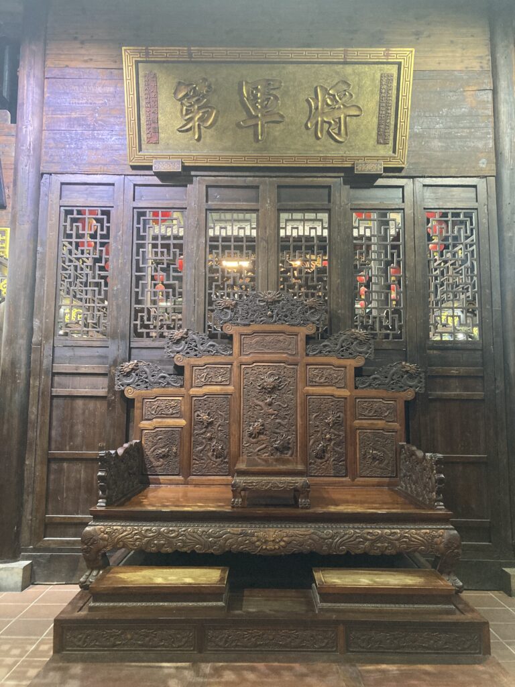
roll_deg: -0.2
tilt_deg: +8.1
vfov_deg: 63.4
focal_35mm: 28
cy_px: 344
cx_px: 258
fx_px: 555
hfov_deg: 49.7
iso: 320
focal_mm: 3.99
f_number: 1.8
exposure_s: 1/30
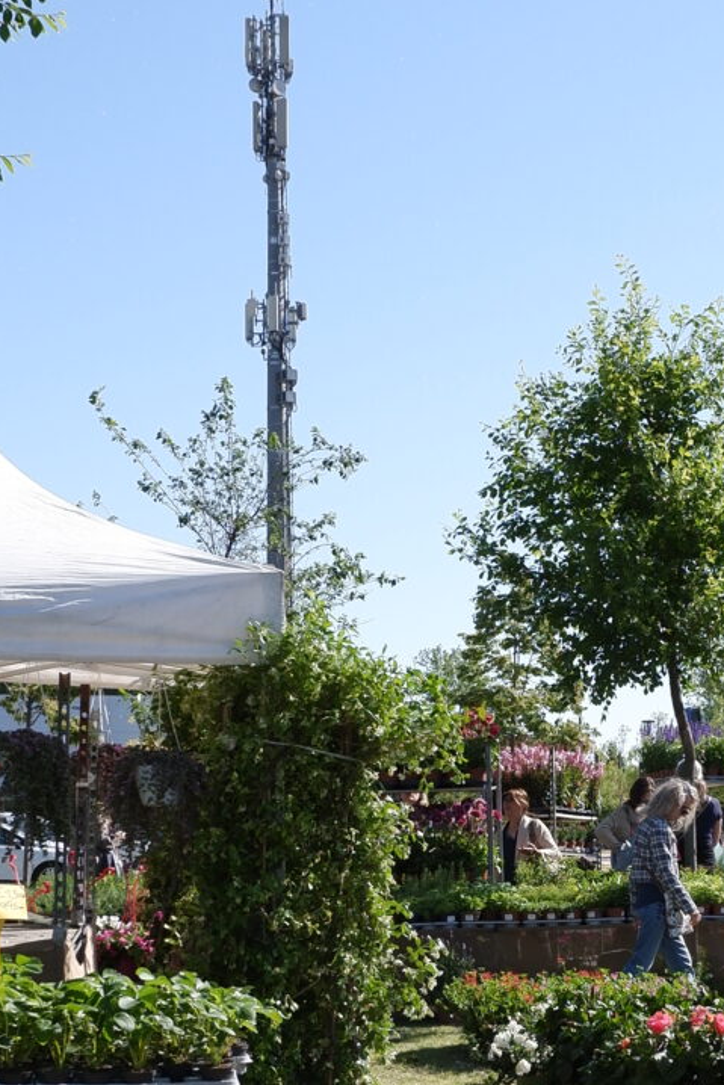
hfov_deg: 16.5
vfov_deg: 24.3
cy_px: 892
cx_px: 583
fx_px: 2472
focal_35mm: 82
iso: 200
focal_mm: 15
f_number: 5.6
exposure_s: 1/680
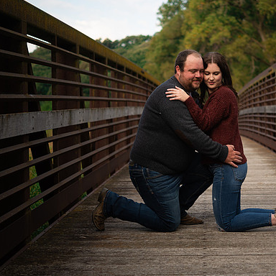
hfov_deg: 21.5
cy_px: 138
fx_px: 722
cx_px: 199
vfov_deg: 21.7
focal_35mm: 80
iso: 100
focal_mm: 60
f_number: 2.8
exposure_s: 1/500
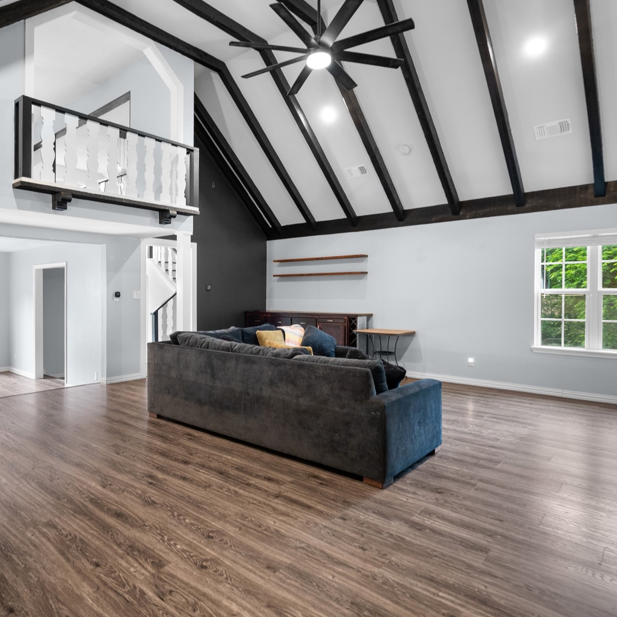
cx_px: 238
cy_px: 313
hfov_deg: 71.2
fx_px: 423
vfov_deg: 72.1
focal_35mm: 21
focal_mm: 16
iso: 800
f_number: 7.1
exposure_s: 1.6
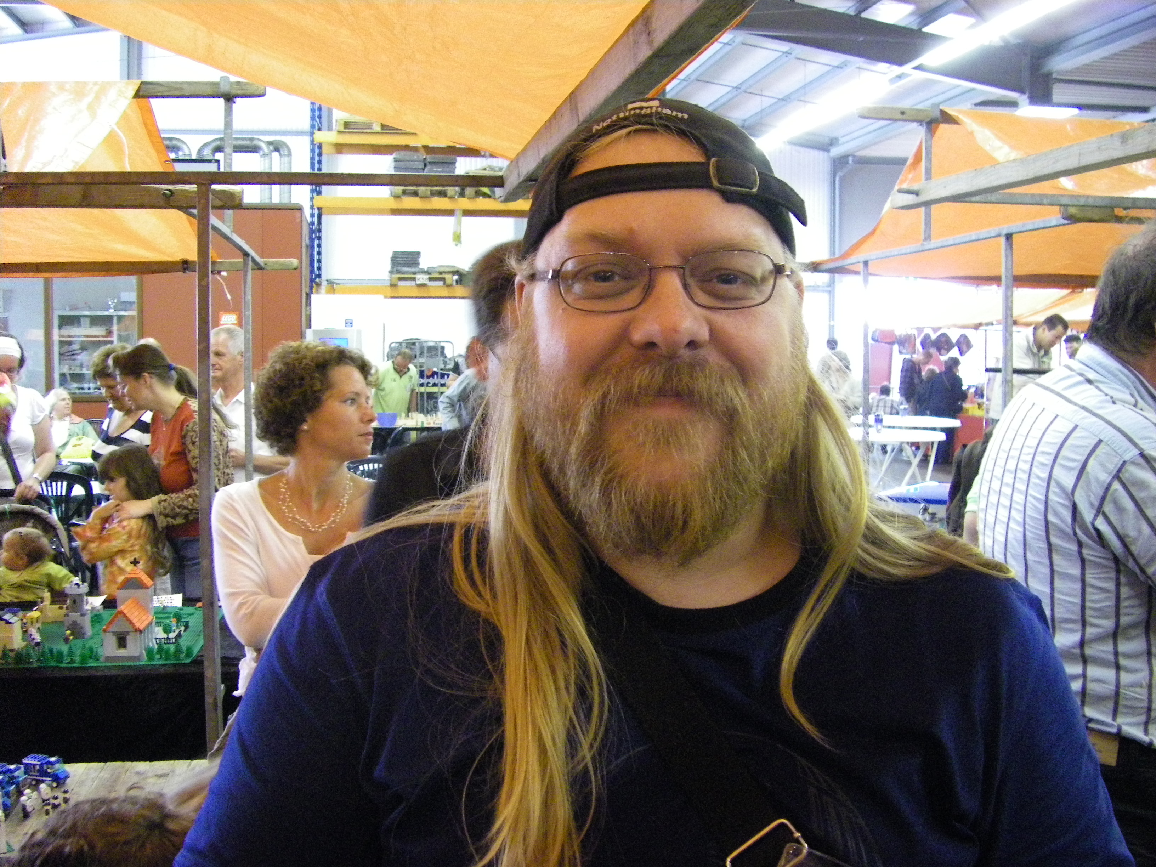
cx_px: 578
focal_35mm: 38
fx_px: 1269
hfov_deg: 49.0
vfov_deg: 37.7
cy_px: 434
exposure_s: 1/13
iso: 800
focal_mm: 6.3
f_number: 3.5
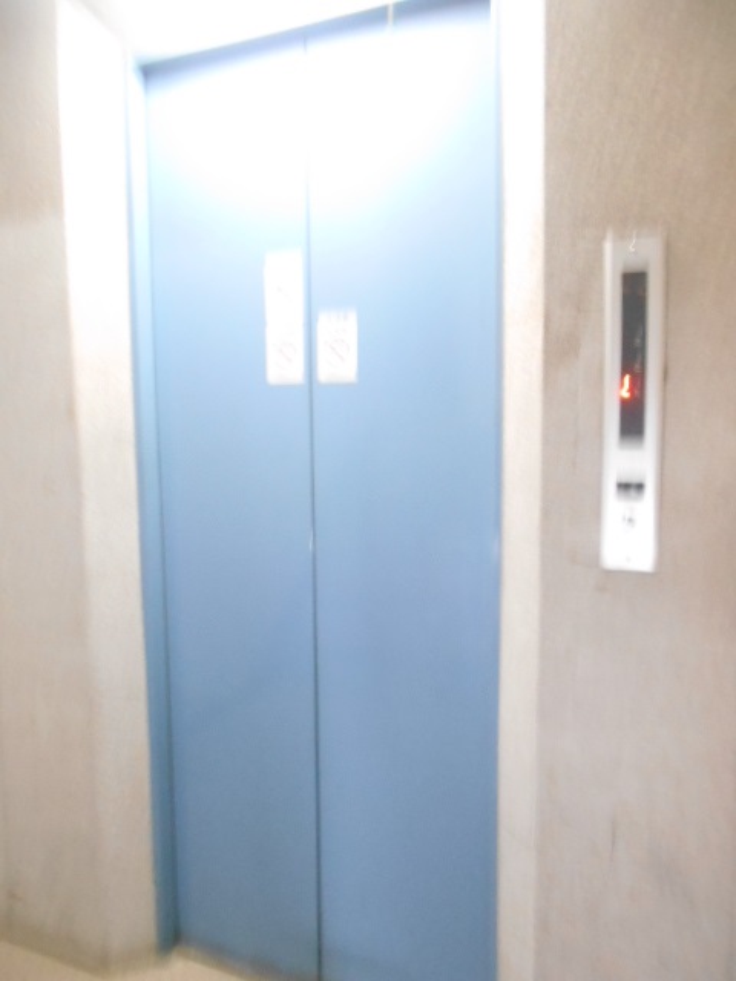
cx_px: 368
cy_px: 490
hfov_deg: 53.1
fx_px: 737
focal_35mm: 26
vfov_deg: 67.3
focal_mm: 4.6
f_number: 3.2
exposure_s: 1/4
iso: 800
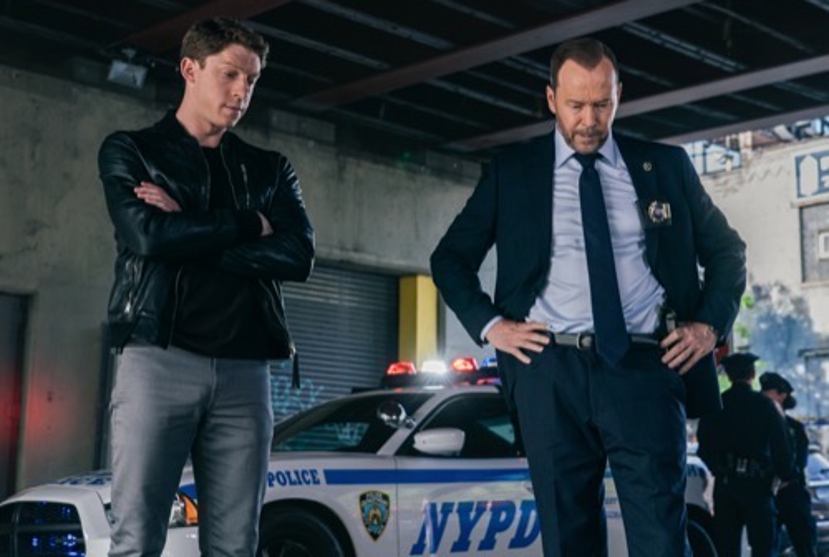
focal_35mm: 49
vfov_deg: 27.7
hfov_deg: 40.3
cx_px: 414
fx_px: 1131
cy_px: 278
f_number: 4.5
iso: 1600
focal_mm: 49
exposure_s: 1/800
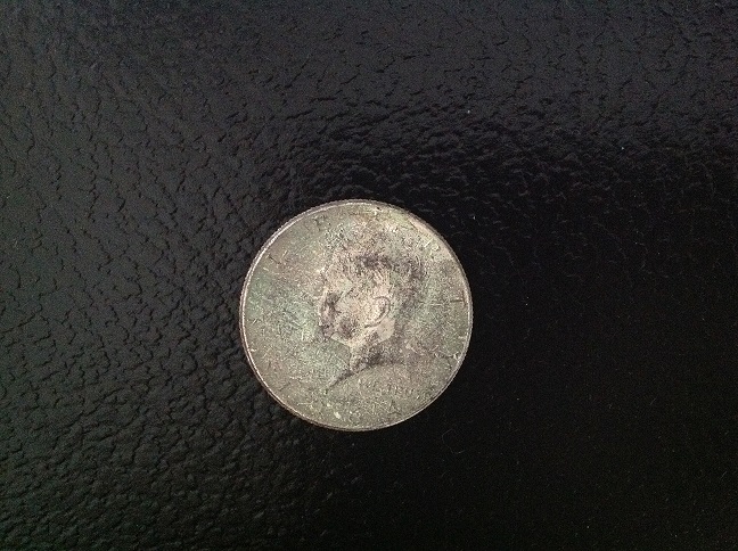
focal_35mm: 35
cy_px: 276
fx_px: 745
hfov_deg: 52.7
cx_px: 369
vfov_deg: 40.6
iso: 800
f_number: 2.4
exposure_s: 1/15
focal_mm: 4.28
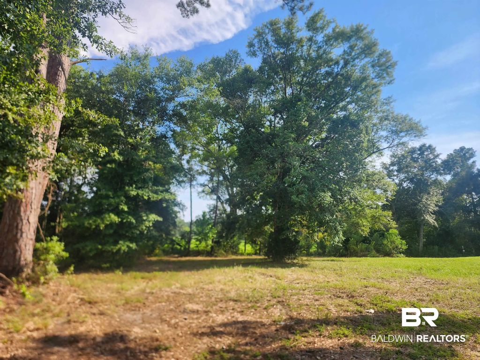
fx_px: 319
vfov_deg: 58.9
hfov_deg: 73.9
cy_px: 180
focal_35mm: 23
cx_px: 240
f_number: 1.8
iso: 12
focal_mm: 6.4
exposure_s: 1/659
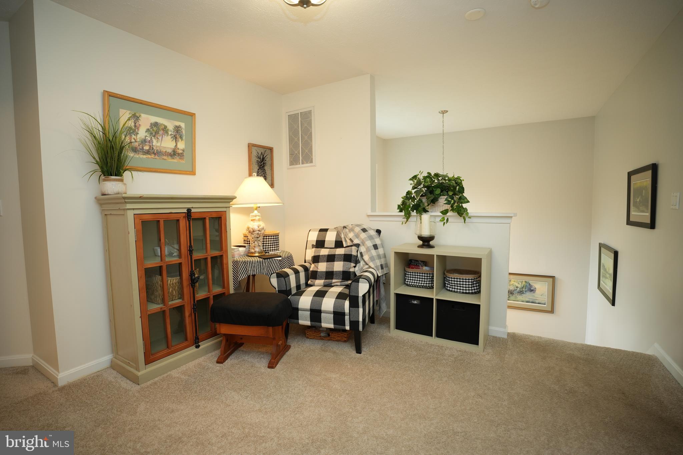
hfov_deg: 96.7
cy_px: 228
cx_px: 342
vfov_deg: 73.7
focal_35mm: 16
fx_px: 304
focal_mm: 16
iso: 400
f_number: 2.8
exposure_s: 1/60
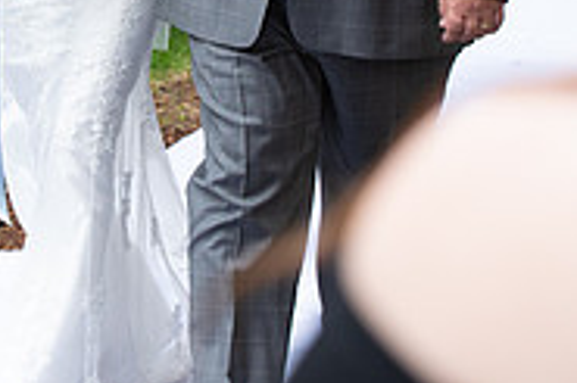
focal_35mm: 220
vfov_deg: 6.2
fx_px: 3523
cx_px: 153
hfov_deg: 9.3
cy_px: -117
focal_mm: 70
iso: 640
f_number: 5.6
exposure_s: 1/125
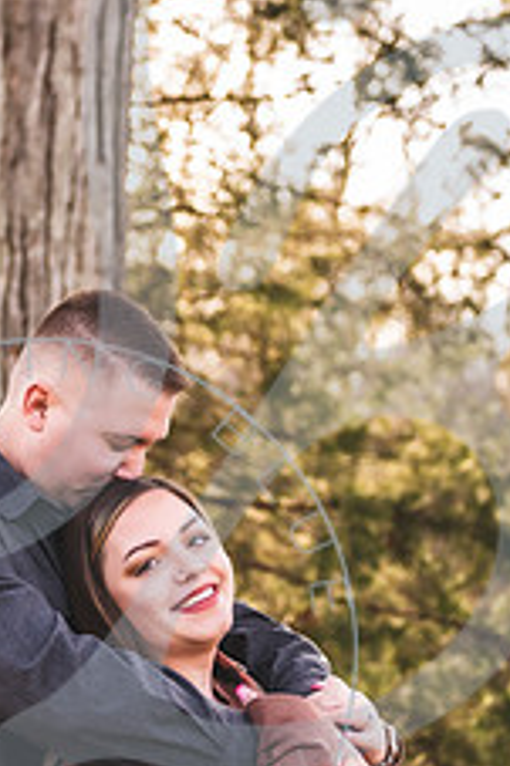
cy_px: 395
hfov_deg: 13.3
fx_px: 2192
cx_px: 196
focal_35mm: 103
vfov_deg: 19.8
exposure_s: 1/250
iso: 100
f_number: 2.8
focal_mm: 52
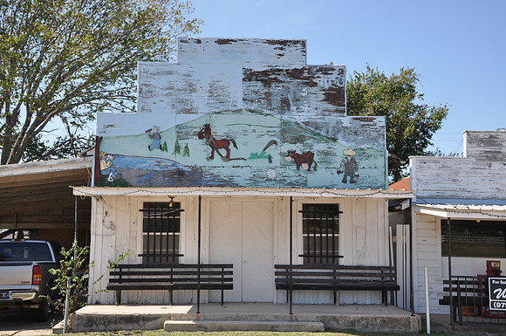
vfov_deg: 25.7
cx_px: 253
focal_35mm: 52
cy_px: 168
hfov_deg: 37.9
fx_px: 737
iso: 200
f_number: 8
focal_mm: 35
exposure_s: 1/250
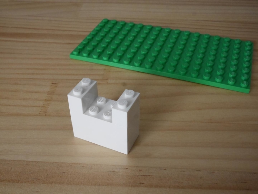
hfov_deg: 46.8
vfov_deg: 36.0
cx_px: 129
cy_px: 97
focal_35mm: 40
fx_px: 298
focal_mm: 20
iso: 2500
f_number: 14
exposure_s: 1/60
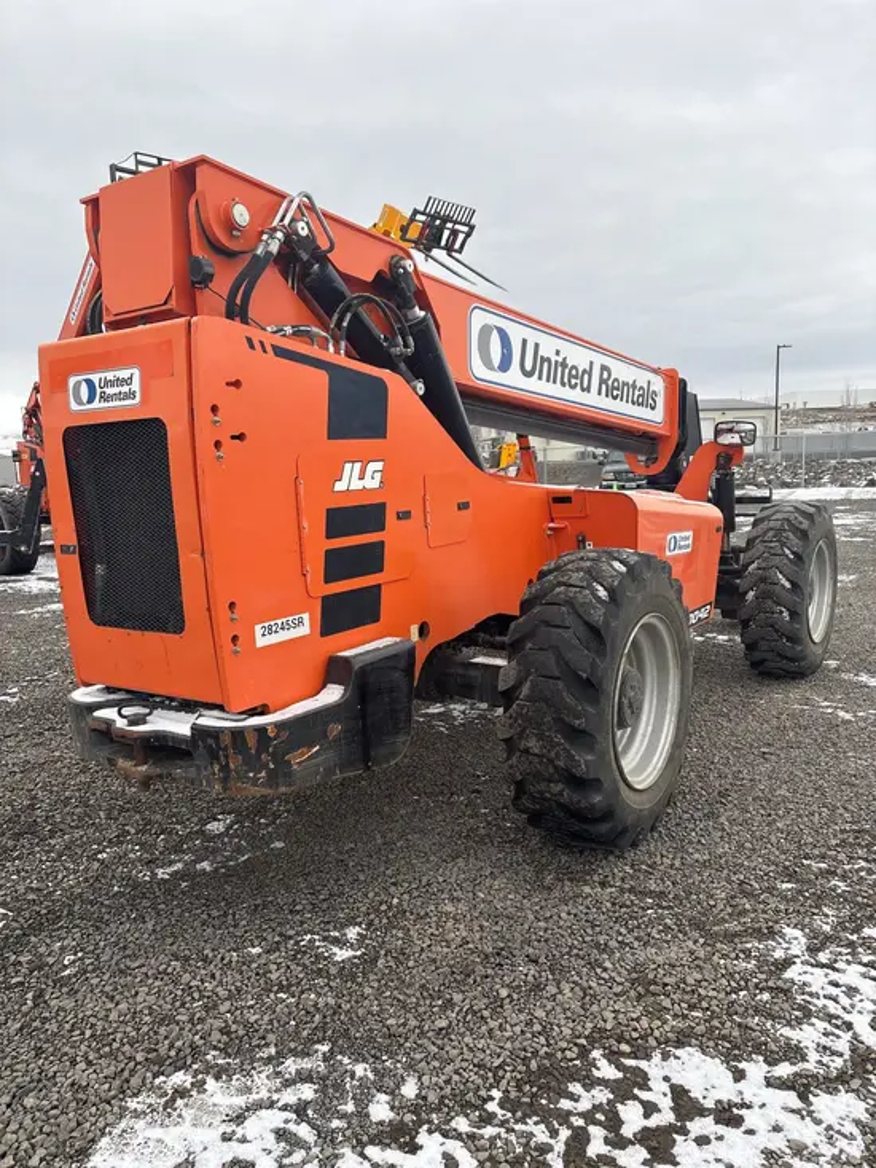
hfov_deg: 53.1
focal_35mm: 26
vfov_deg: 67.3
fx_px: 877
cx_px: 438
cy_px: 584
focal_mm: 5.96
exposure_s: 1/531
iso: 50
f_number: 1.6
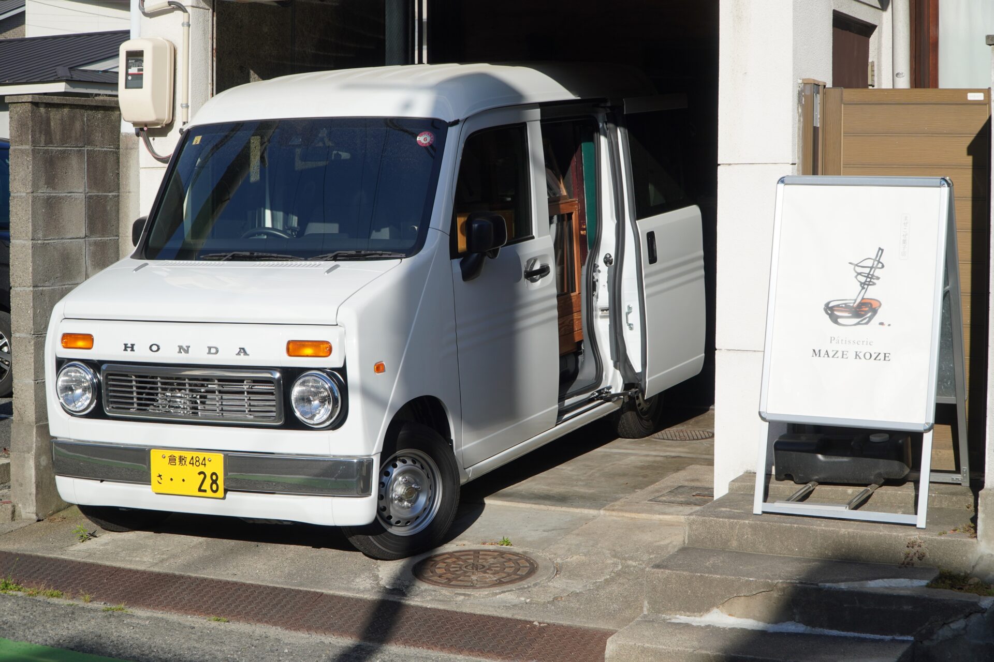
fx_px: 1574
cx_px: 497
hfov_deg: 35.1
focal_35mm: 57
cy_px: 331
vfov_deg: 23.8
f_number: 6.3
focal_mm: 38
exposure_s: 1/500
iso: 100
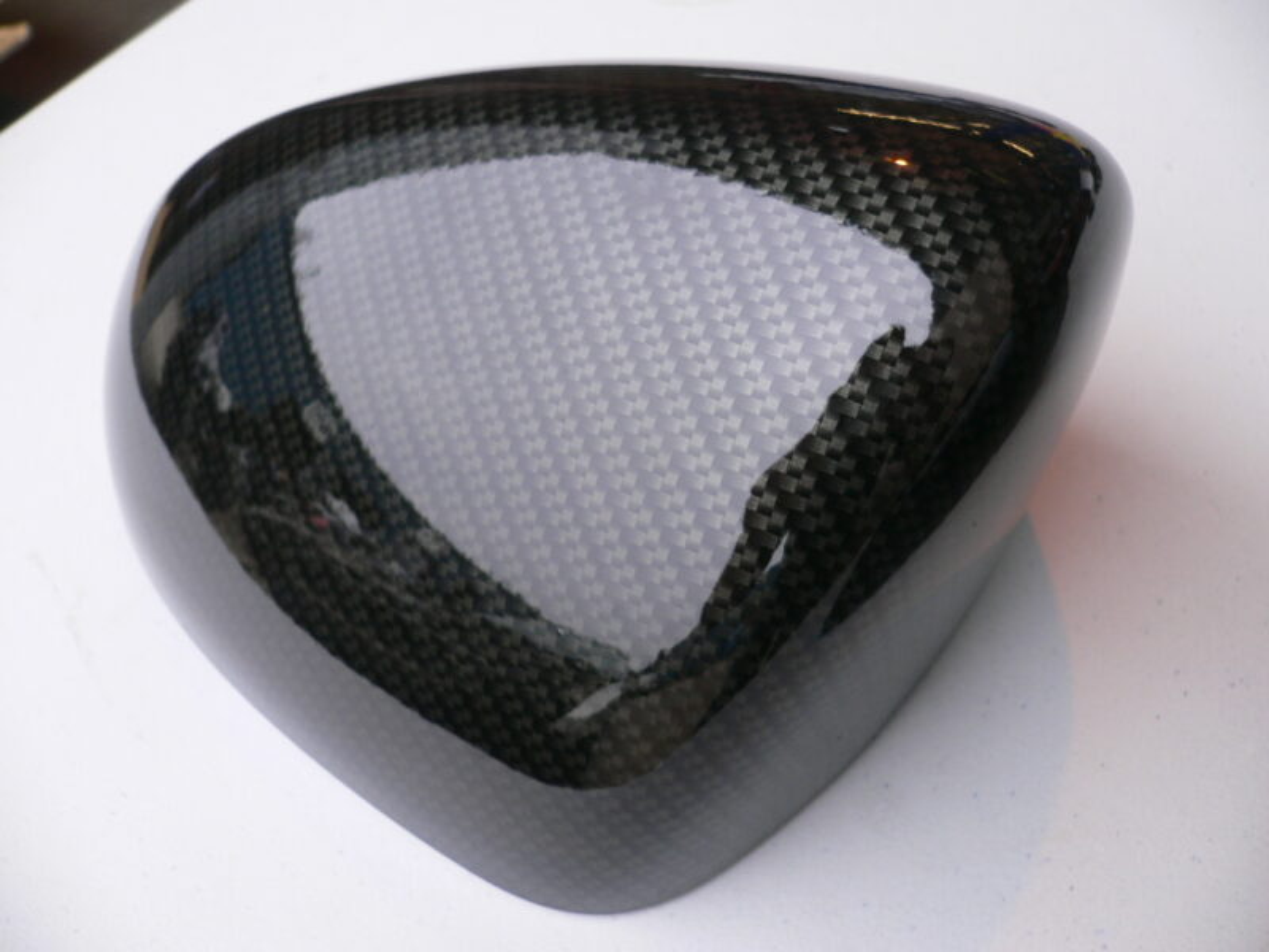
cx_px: 634
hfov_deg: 52.6
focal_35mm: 35
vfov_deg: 40.7
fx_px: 1283
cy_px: 476
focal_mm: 5.8
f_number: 2.8
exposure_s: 1/100
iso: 80
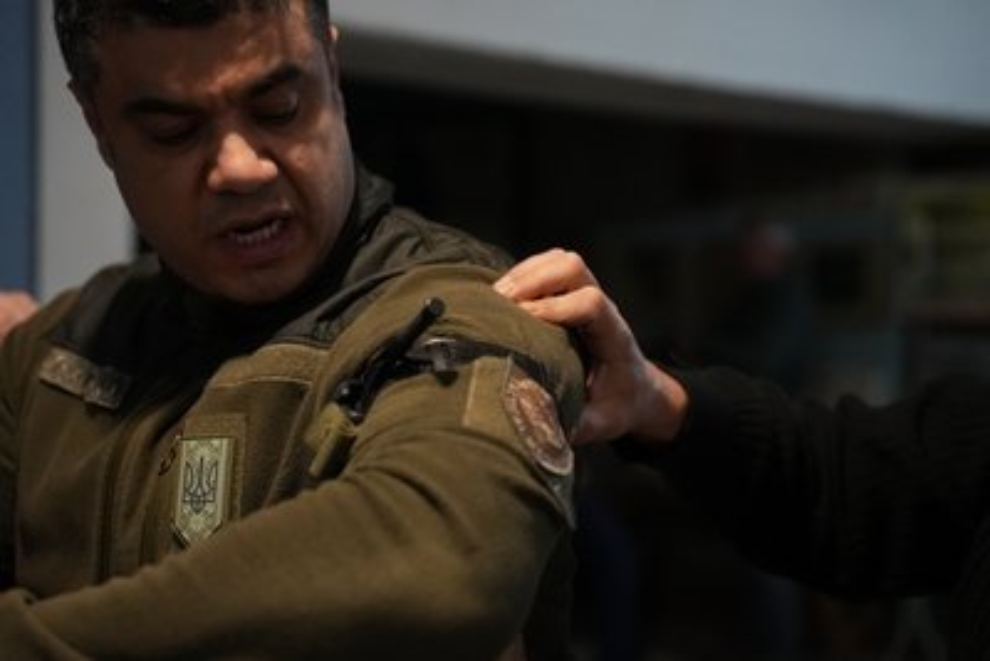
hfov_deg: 29.2
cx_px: 495
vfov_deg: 19.7
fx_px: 1898
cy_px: 330
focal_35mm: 69
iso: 10000
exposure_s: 1/500
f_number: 3.2
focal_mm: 69
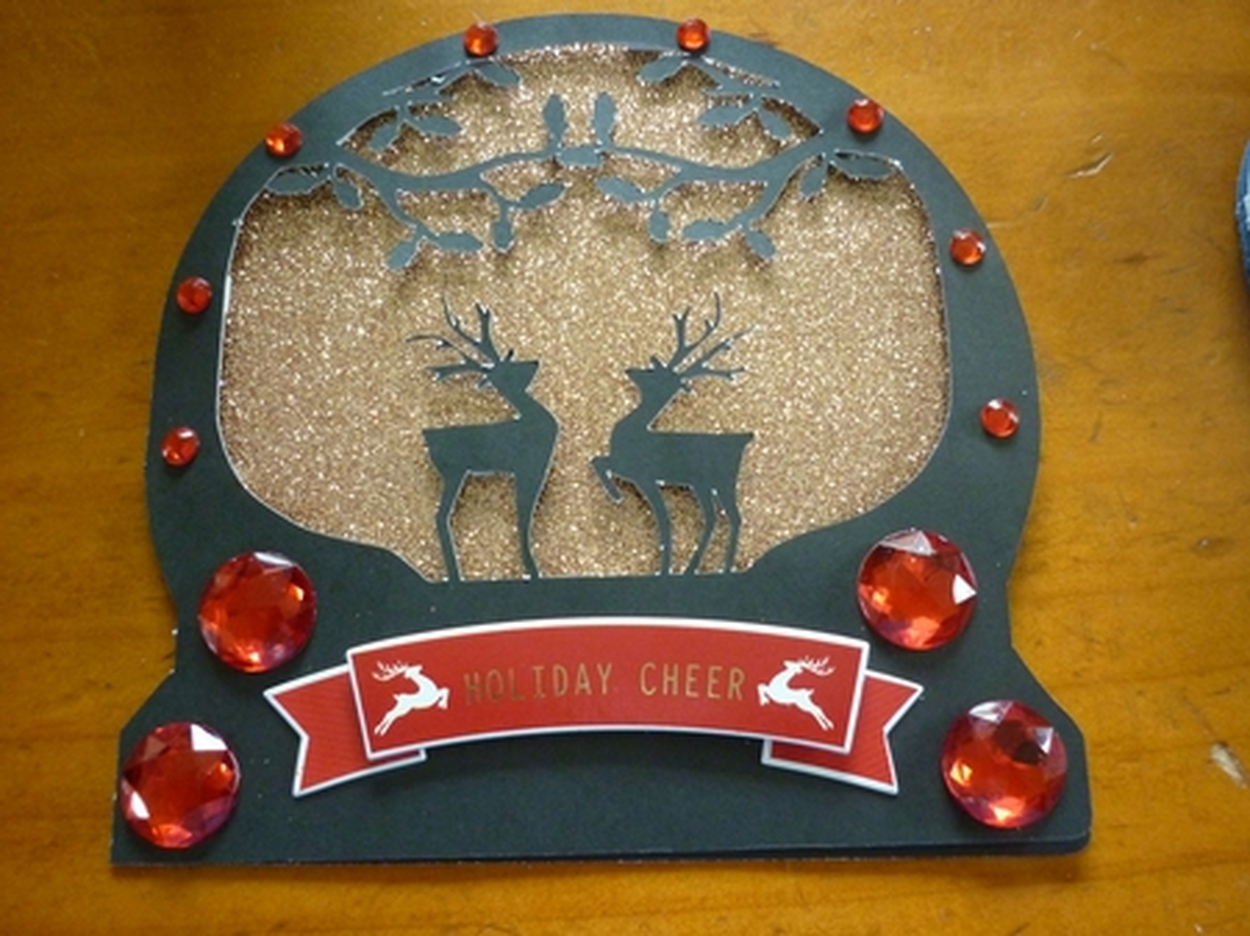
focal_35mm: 33
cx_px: 625
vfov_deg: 42.9
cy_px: 468
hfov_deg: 55.4
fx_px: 1191
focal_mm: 5.5
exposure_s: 1/60
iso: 500
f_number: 2.8
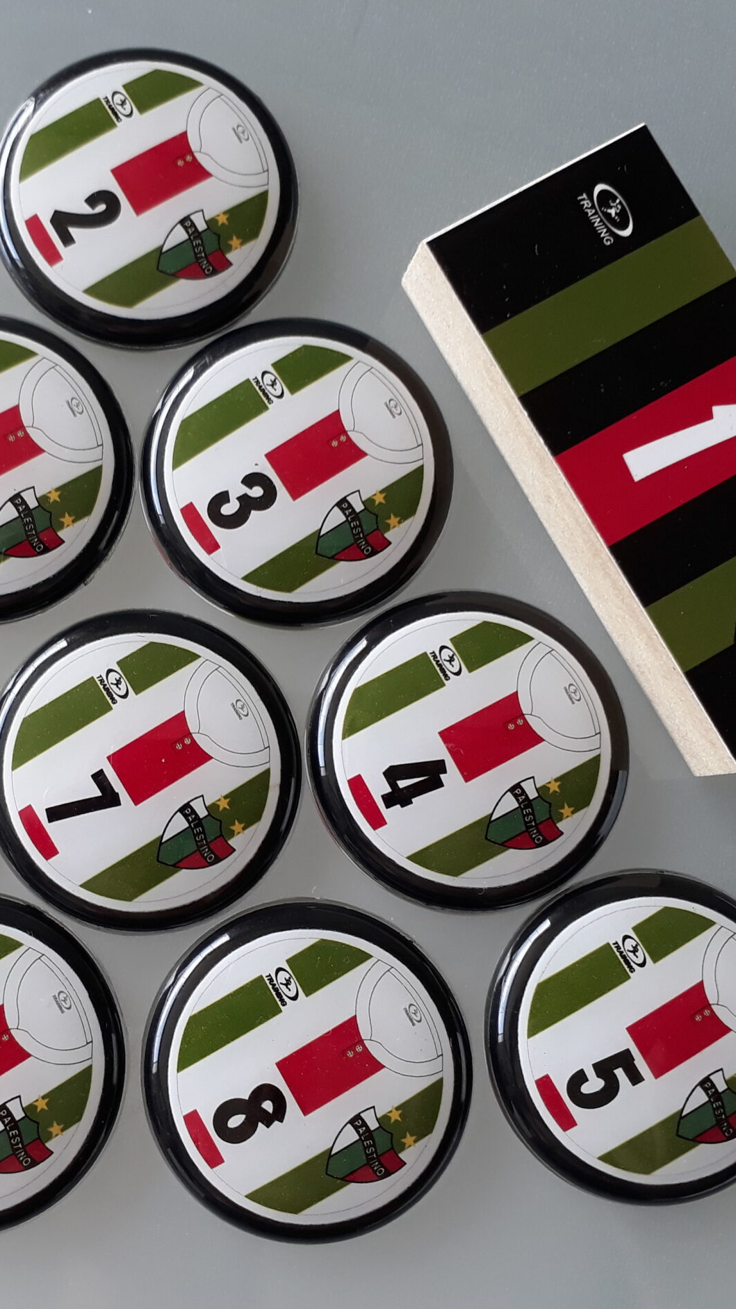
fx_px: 1388
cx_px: 177
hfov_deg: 29.2
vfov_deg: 50.5
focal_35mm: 40
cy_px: 644
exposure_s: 1/50
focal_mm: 3.6
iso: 64
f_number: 1.9
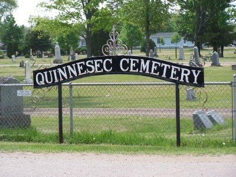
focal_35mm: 169
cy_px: 88
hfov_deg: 11.7
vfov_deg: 8.8
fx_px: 1152
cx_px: 118
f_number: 3.2
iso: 80
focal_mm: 28
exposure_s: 1/750
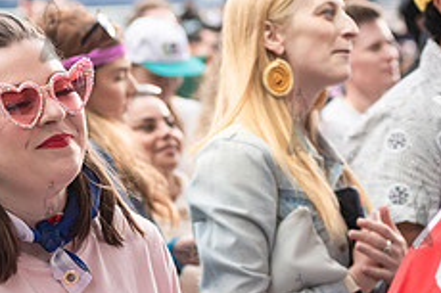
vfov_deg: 6.8
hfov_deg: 10.1
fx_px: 2473
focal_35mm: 202
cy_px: 214
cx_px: 50
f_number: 4
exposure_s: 1/400
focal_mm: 80
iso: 640
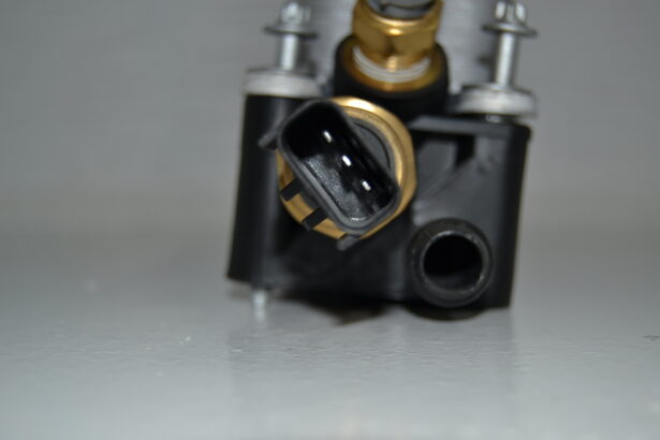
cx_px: 330
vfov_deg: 25.8
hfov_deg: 37.9
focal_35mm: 52
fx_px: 962
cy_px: 220
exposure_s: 1/60
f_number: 4.5
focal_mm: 35
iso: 140
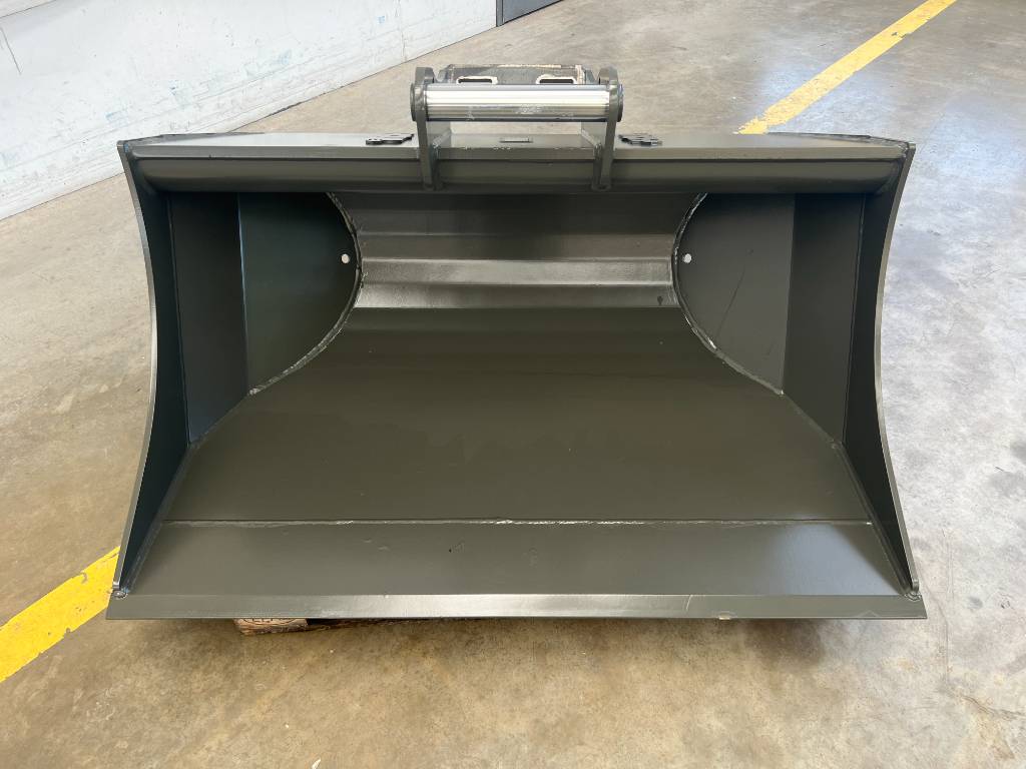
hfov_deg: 67.3
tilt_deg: -43.5
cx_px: 513
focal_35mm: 26
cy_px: 384
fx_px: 771
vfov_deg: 53.1
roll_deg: +0.8
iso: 50
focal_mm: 5.7
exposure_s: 1/121
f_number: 1.5
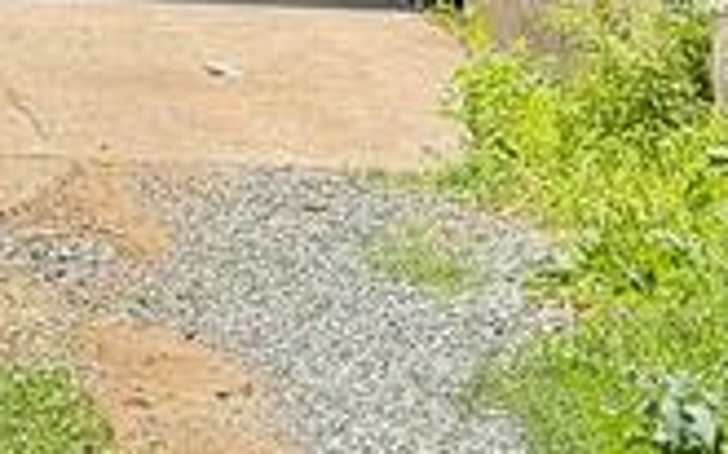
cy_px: -670
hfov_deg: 12.8
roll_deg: +0.2
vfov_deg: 7.7
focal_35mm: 158
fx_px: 3134
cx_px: -251
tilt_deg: +4.4
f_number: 1.78
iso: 100
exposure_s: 1/1361
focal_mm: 6.76
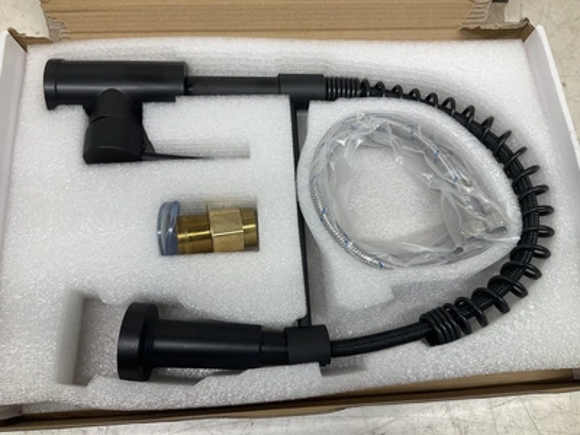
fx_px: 486
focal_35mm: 29
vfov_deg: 48.2
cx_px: 290
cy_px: 218
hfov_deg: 61.7
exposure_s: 1/120
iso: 32
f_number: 1.8
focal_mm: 3
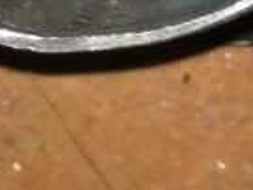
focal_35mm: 263
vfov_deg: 5.4
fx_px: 1922
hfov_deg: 7.5
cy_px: -292
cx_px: 105
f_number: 2.8
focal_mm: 3.9
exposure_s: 1/26
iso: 80
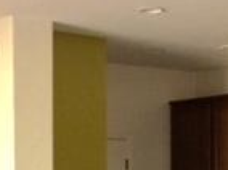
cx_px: 159
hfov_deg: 15.0
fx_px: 861
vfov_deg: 11.0
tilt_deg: -0.6
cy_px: 212
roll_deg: -0.9
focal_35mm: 131
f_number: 2.2
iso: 80
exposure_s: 1/15
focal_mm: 4.15
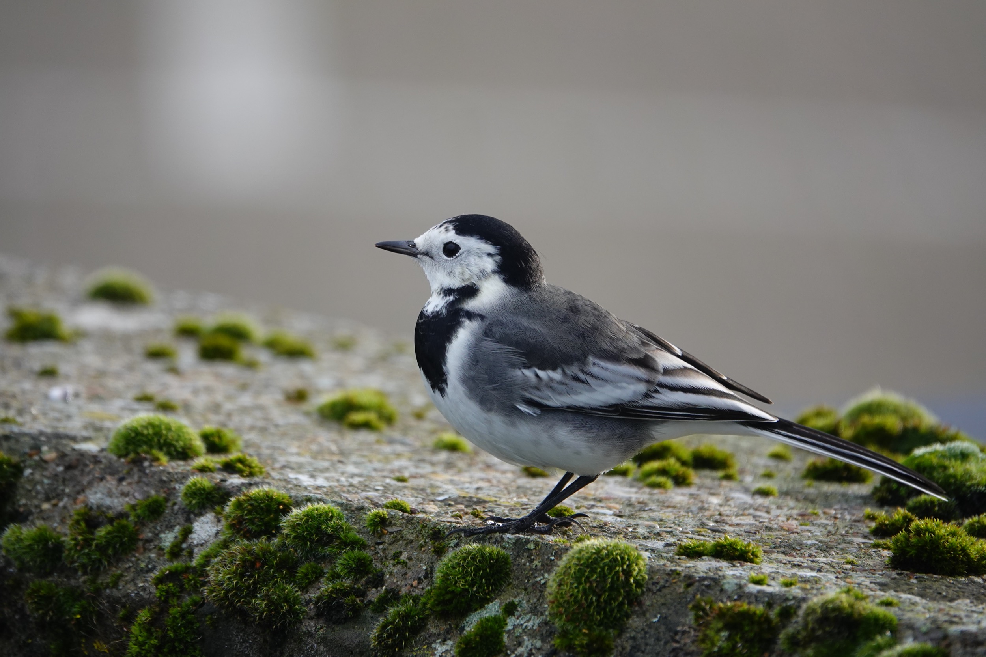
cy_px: 328
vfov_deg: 2.3
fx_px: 16430
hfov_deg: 3.4
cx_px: 493
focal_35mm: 600
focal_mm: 220
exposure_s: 1/400
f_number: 4
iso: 250
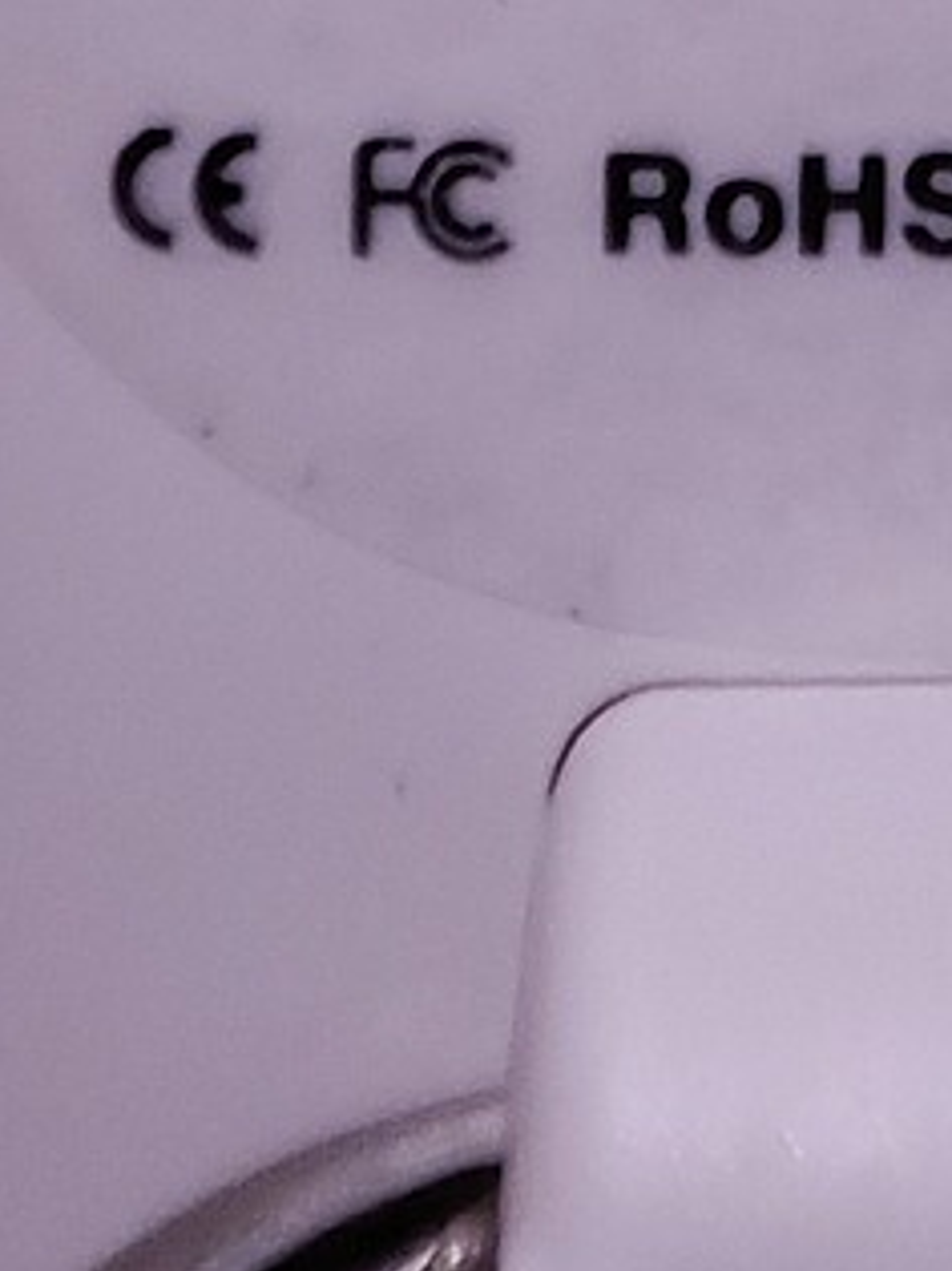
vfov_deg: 11.6
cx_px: 1113
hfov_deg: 9.1
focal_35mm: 162
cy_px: -722
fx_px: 5944
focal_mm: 4.1
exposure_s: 1/30
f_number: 2.4
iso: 262
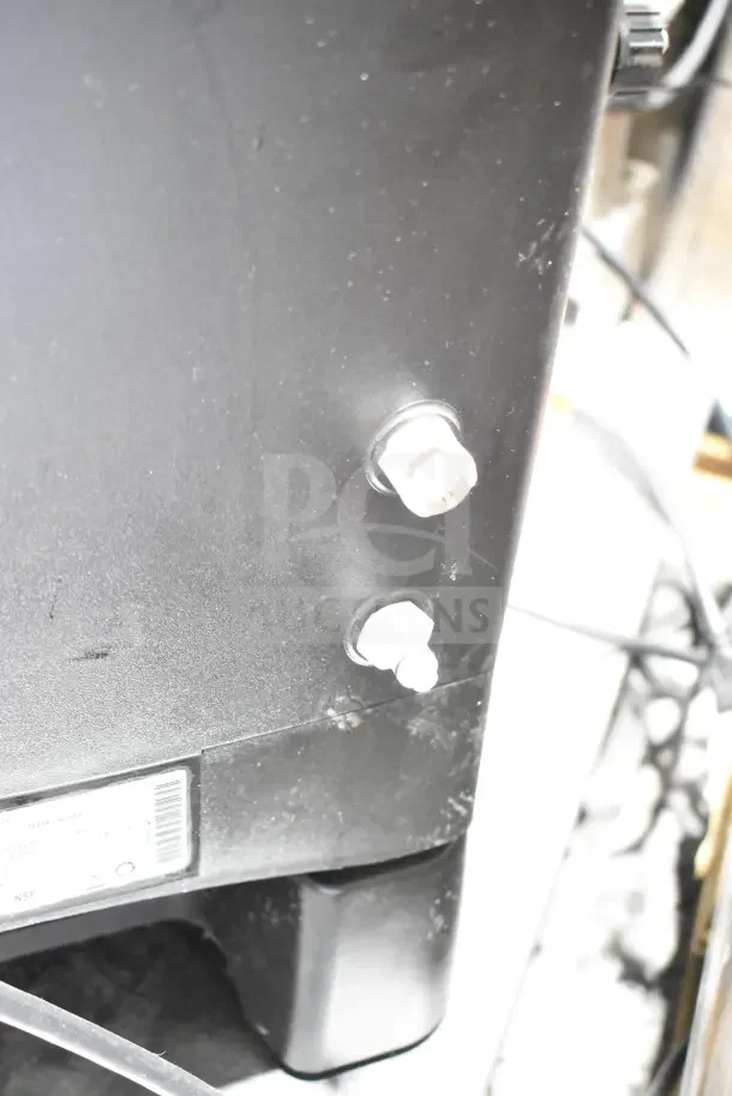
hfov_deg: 26.5
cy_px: 548
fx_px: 1554
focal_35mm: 51
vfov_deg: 38.9
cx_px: 366
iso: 10000
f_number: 4.5
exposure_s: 1/50
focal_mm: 34
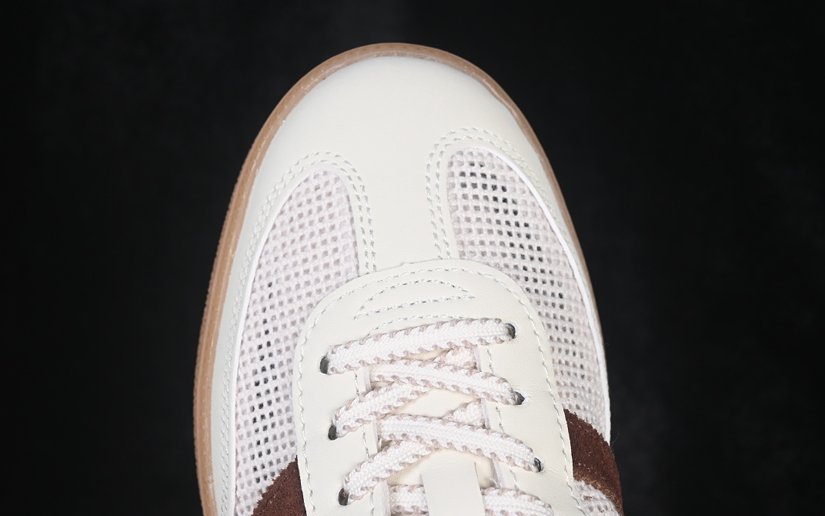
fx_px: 1731
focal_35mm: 77
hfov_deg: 26.8
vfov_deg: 16.9
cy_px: 272
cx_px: 410
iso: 160
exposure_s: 1/80
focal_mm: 50
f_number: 7.1
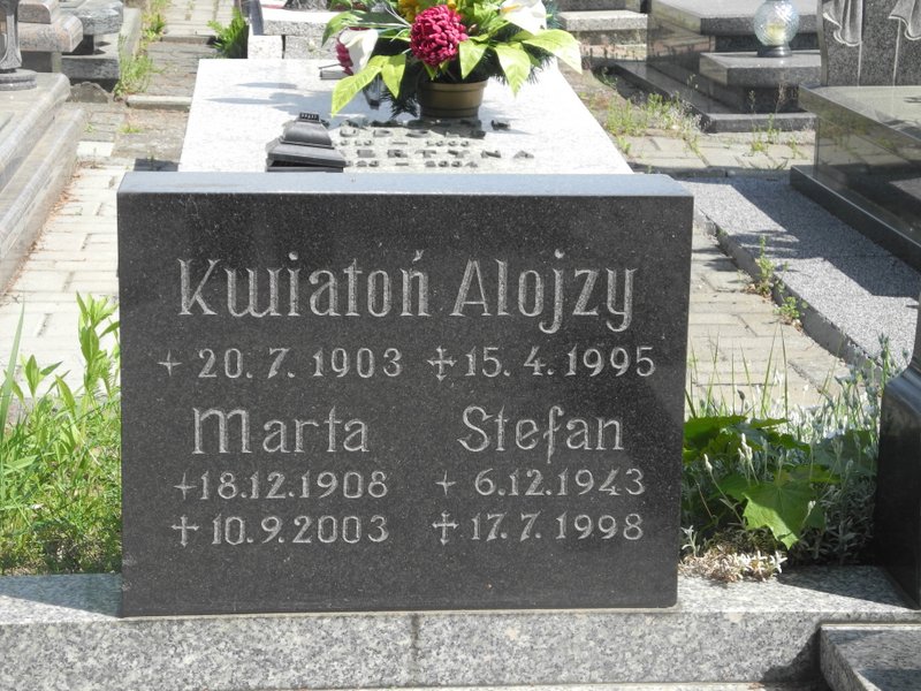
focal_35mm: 85
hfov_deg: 23.0
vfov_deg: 17.4
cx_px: 460
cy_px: 346
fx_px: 2262
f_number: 4
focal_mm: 18.1
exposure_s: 1/400
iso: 100
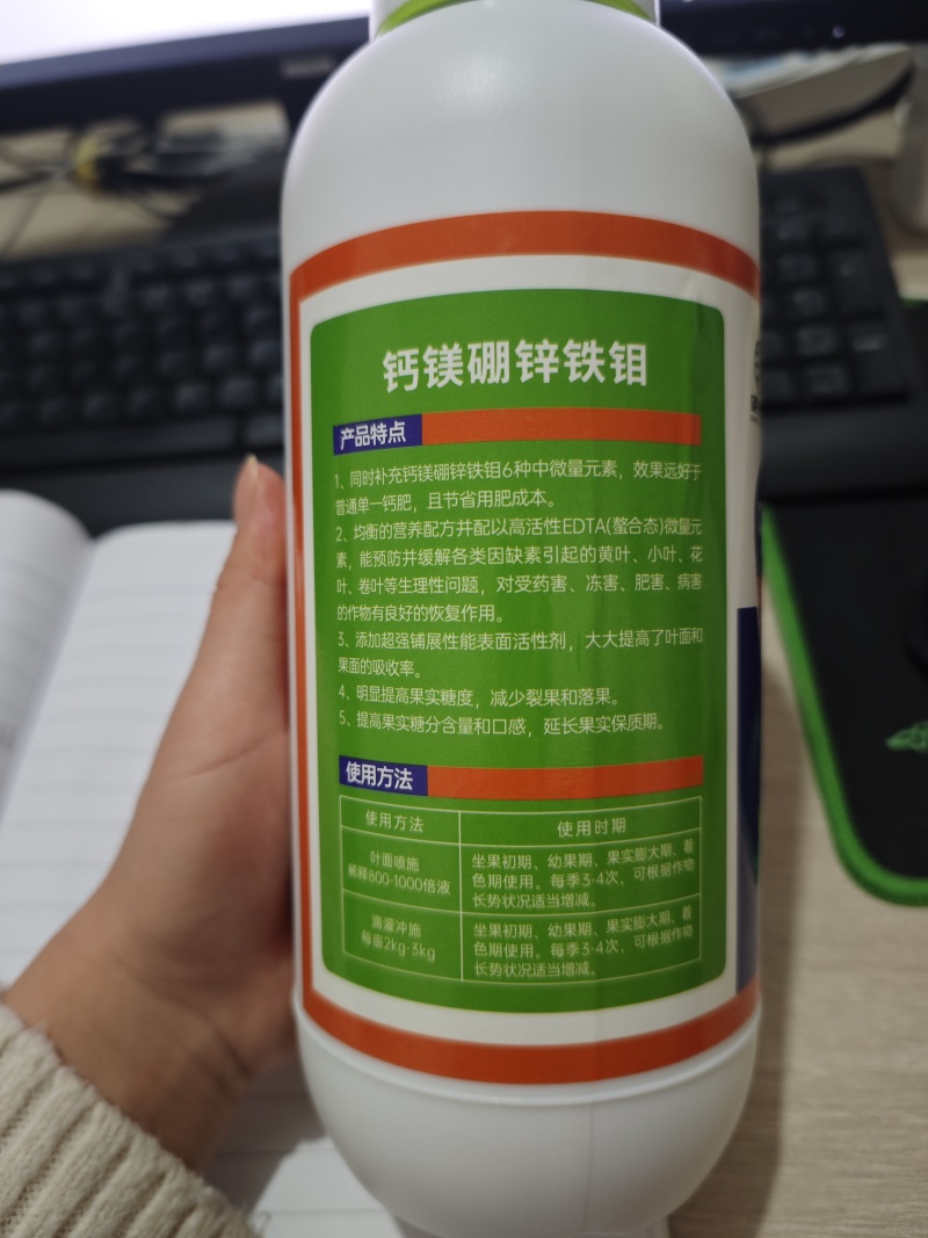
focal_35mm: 23
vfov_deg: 73.9
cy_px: 619
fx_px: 822
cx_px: 464
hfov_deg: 58.9
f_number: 1.6
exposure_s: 1/50
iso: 320
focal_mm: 6.55
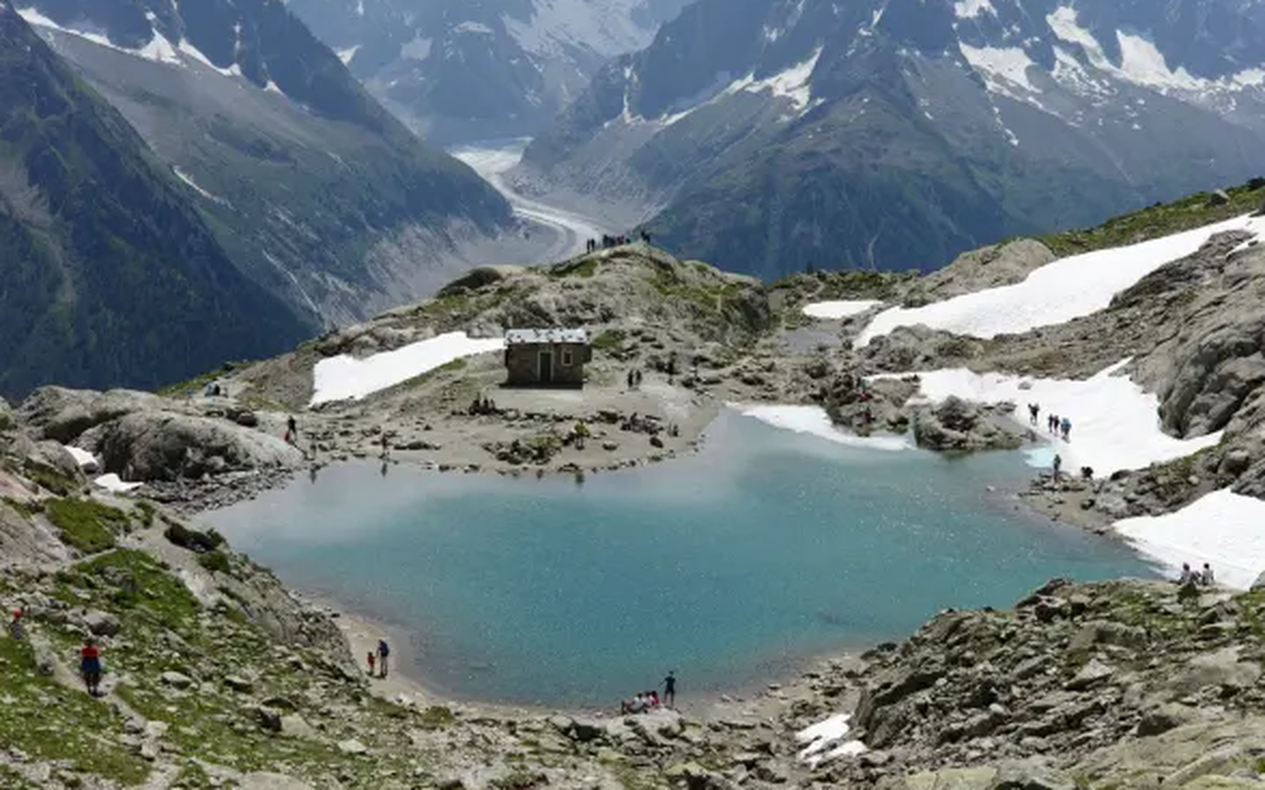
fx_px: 1792
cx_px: 641
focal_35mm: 52
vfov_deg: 24.8
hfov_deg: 38.9
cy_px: 415
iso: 250
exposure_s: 1/1000
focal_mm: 50
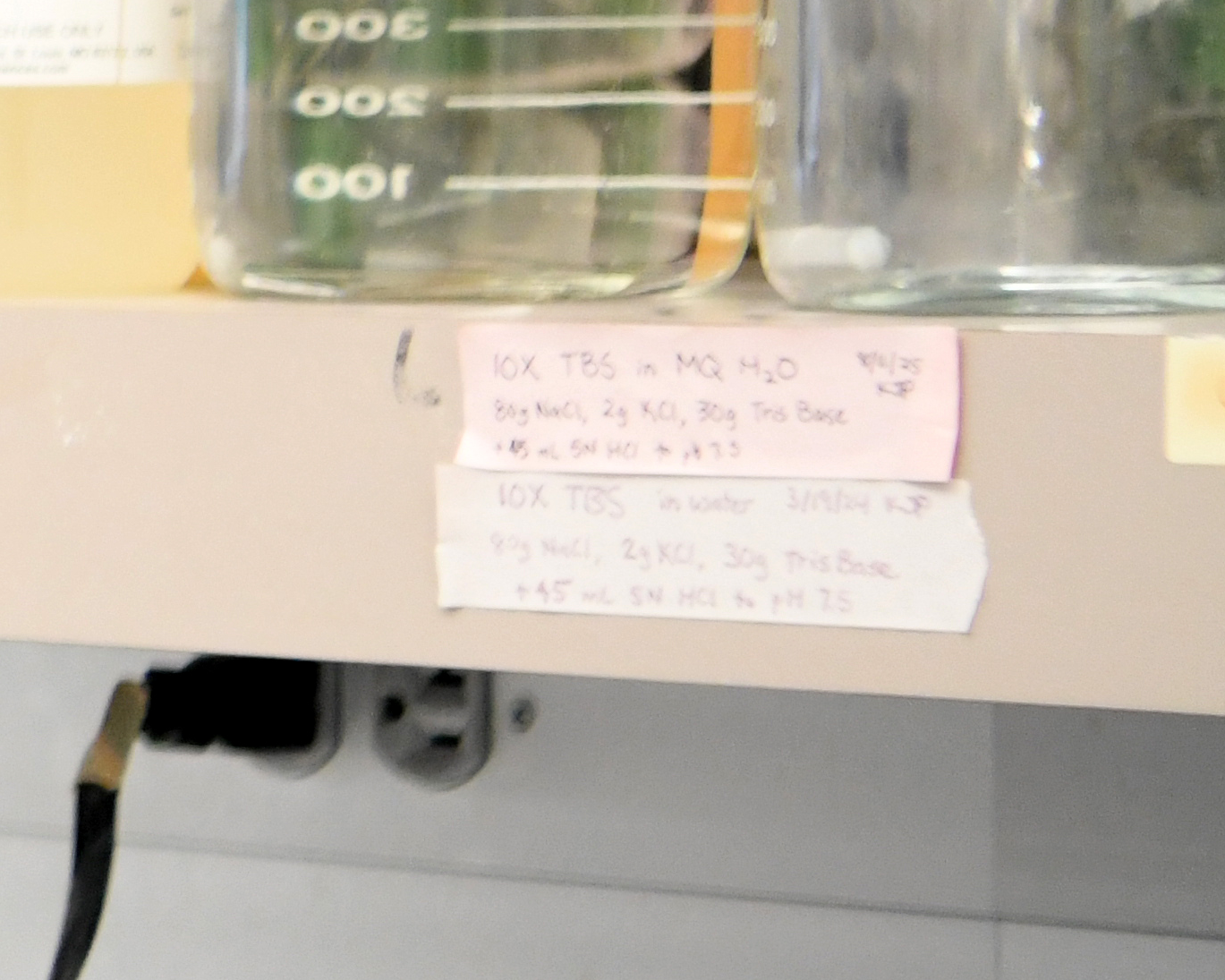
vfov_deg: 5.5
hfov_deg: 6.3
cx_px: -2463
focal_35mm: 283
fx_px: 10260
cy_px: 848
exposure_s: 1/160
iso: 1600
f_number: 2.8
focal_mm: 50
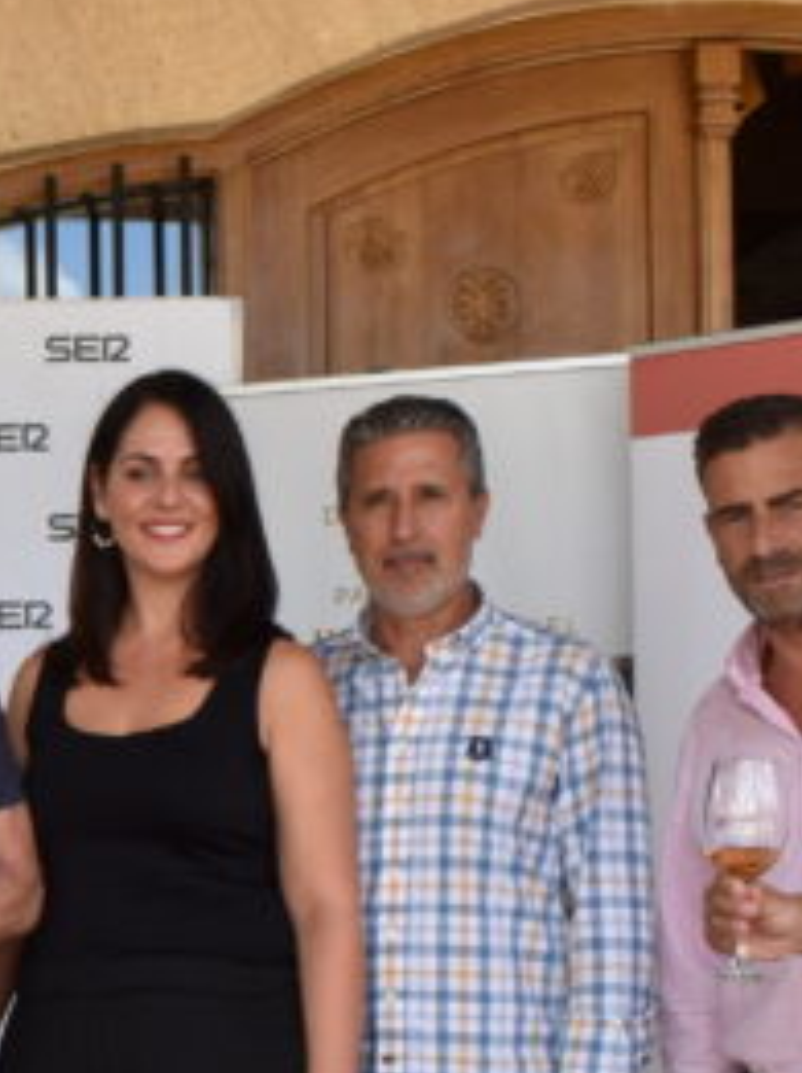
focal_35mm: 102
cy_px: 1009
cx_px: -506
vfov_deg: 18.9
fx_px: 3159
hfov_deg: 13.4
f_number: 8
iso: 400
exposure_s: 1/250
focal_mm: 18
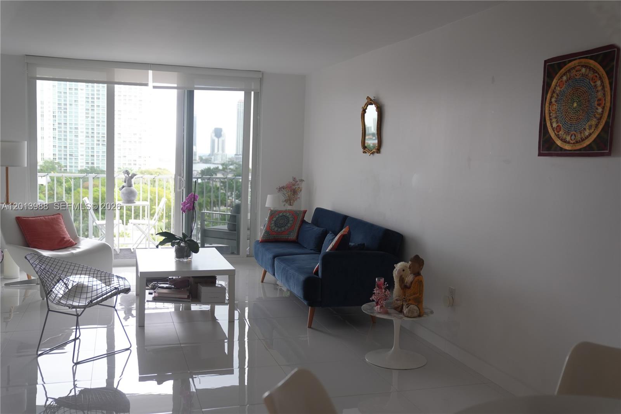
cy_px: 207
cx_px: 310
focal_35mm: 36
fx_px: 621
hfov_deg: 53.1
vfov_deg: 36.9
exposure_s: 1/125
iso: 400
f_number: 2.8
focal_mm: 36
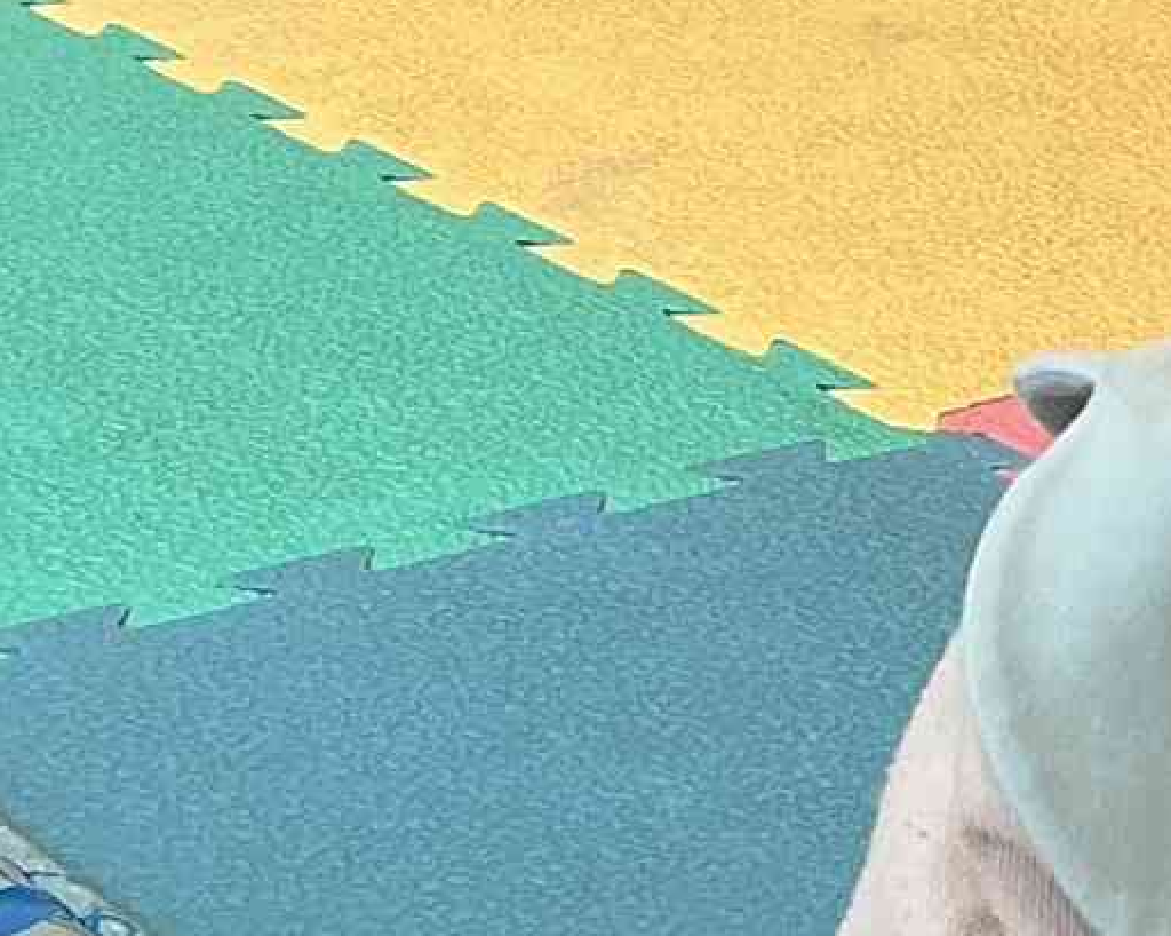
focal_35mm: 166
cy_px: 471
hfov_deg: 11.6
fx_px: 5750
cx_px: 496
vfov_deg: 9.3
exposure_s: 1/120
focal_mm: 3
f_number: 1.8
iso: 40
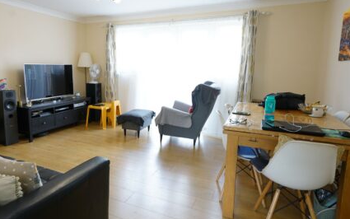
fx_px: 219
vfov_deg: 52.9
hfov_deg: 76.8
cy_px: 97
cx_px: 152
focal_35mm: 23
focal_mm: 16
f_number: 5.6
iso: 500
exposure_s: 1/13
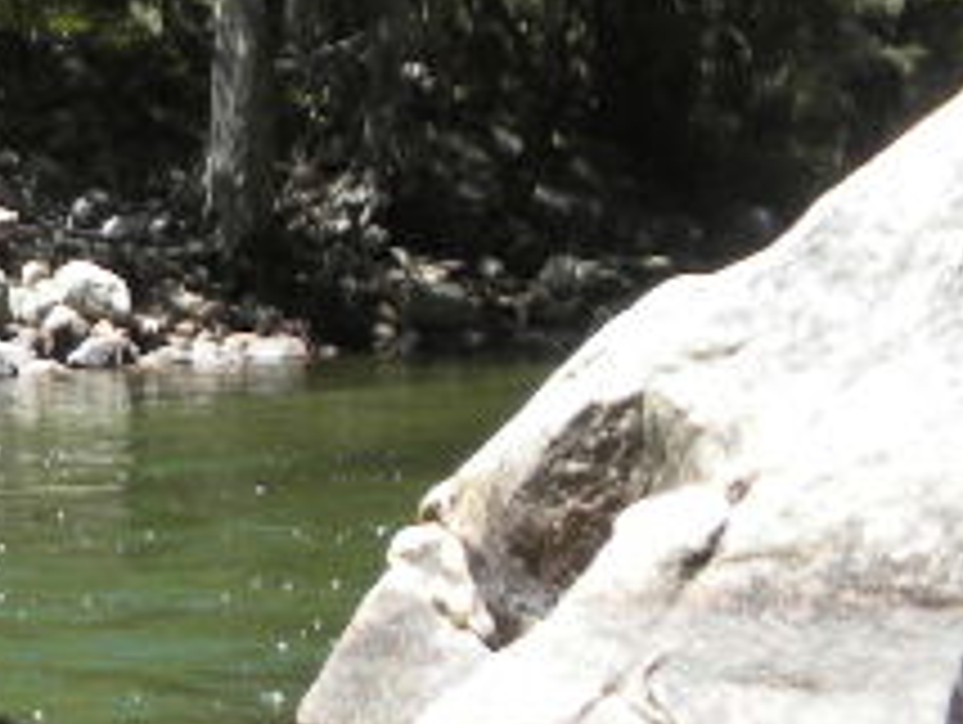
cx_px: -824
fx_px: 3843
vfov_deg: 10.8
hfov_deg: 12.8
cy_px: 463
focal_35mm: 138
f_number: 3.5
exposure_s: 1/173
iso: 64
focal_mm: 6.6
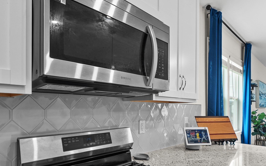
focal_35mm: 24
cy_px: 107
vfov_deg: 50.9
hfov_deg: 75.2
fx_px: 172
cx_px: 117
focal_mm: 11
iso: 320
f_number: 6.3
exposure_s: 1/6
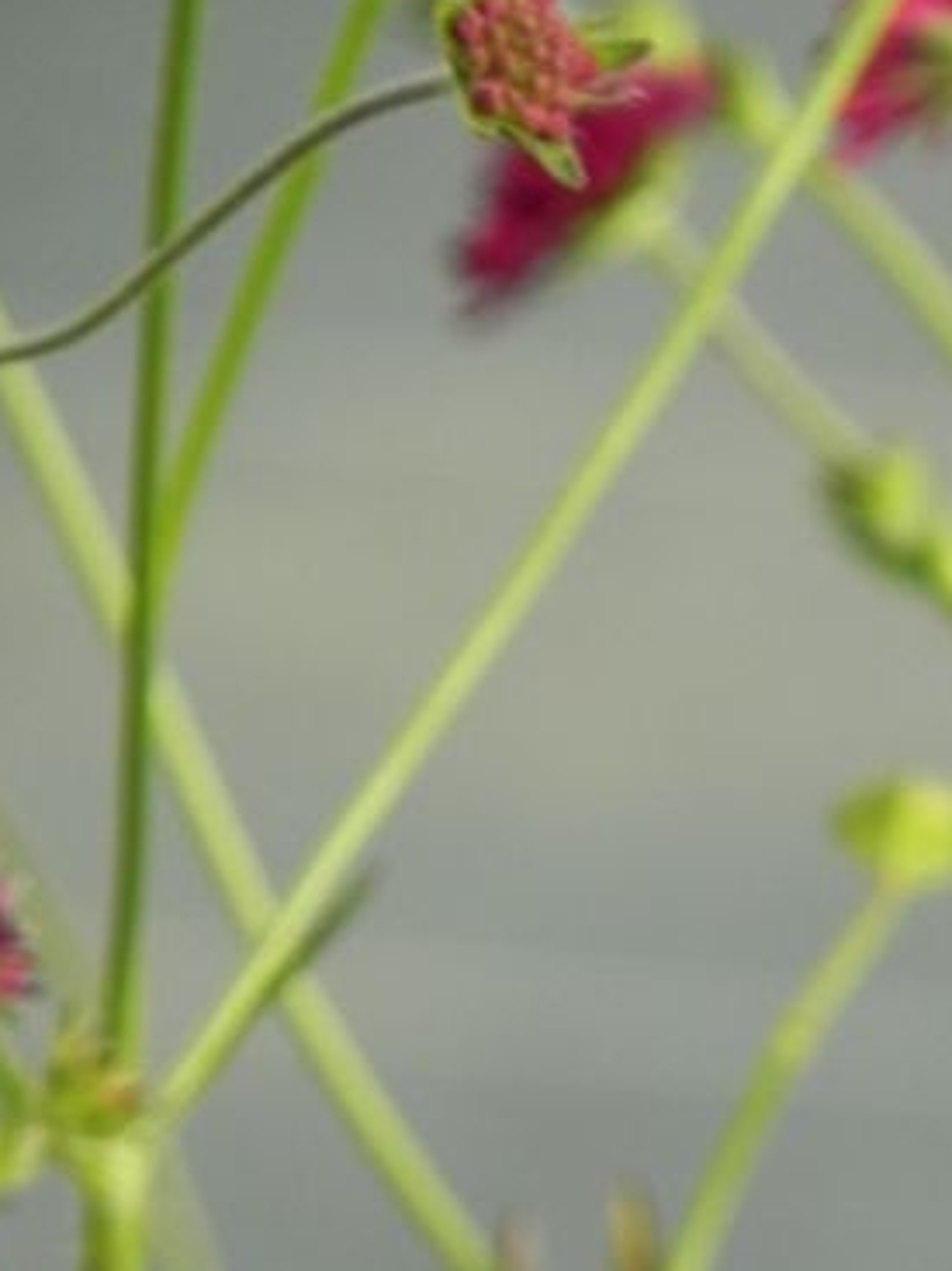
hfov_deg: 1.2
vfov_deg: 1.7
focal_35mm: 1200
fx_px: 44028
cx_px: 969
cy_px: 980
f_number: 5
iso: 160
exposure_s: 1/80
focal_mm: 97.8
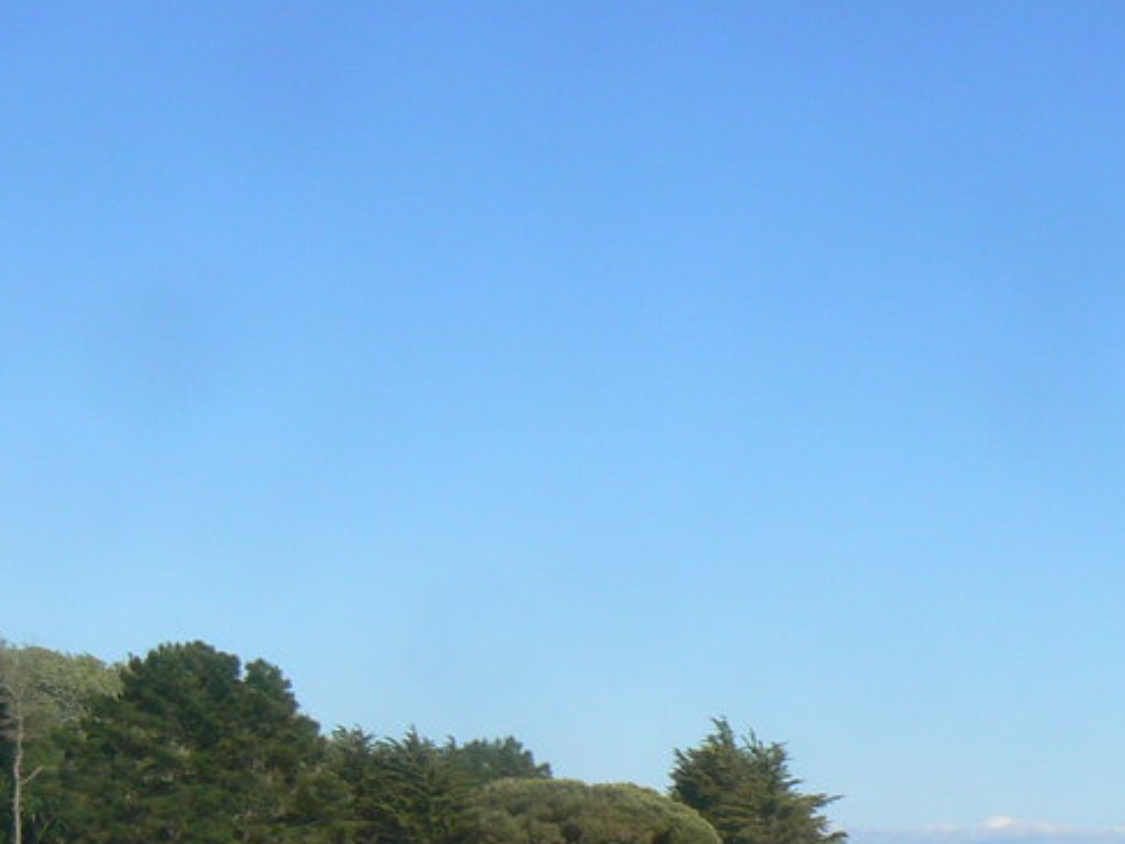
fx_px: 2893
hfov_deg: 21.2
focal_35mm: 89
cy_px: 856
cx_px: 1141
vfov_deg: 16.3
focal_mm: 6
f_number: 7.1
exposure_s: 1/500
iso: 80
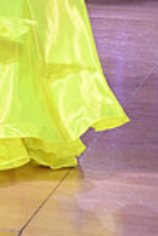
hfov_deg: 6.6
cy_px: -80
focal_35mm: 205
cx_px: -91
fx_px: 1346
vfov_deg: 9.8
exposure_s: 1/320
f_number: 5
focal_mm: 48
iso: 2500
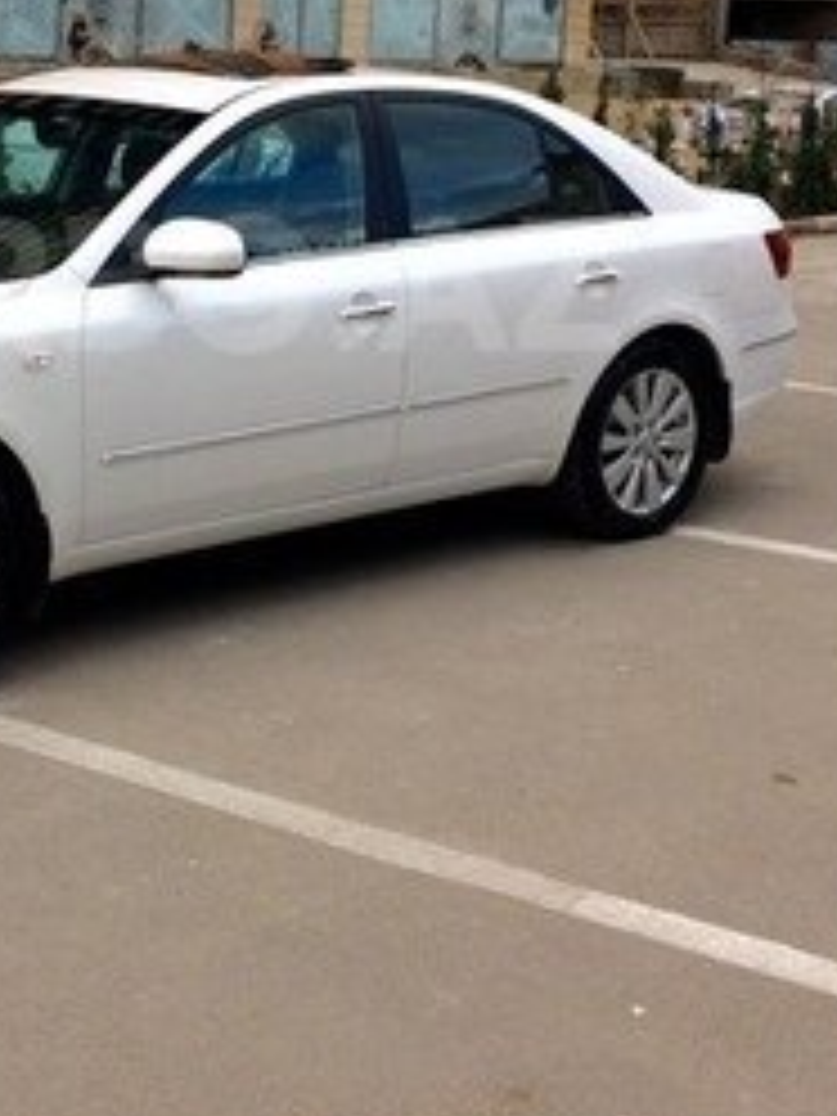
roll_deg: -1.4
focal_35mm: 58
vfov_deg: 32.6
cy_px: 284
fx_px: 1870
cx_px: 158
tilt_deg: -10.6
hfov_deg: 24.8
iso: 32
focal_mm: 4.15
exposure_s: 1/387
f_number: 2.2
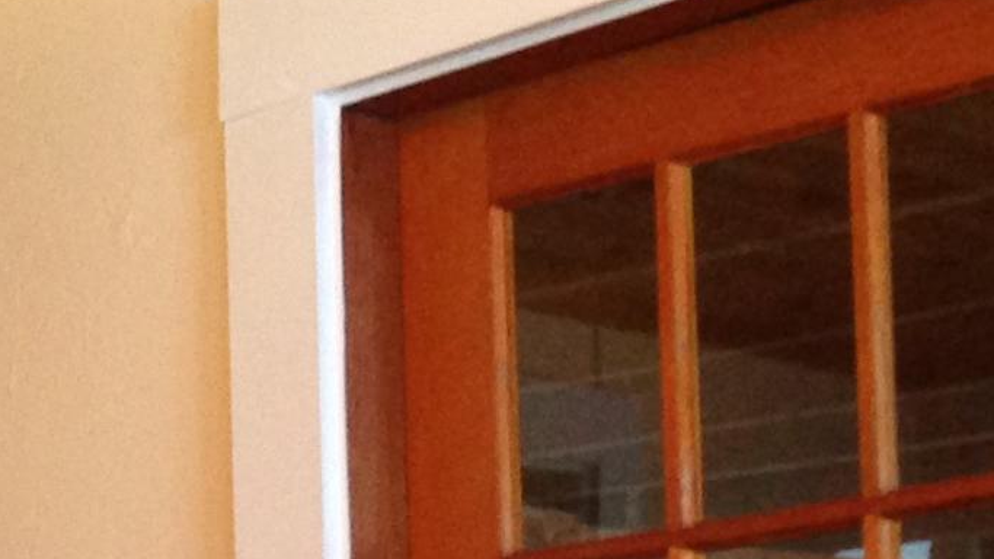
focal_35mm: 158
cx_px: -290
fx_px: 4164
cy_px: 895
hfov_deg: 13.2
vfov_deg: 7.5
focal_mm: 4.13
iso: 200
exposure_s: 1/20
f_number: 2.4
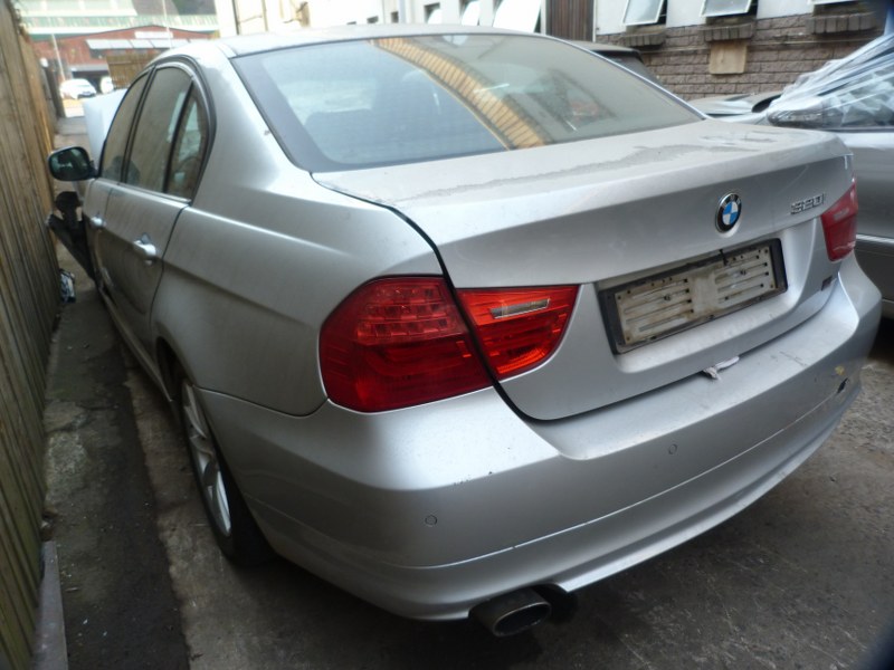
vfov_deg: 54.9
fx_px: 646
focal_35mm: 25
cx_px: 447
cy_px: 335
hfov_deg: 69.4
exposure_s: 1/100
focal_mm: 4.5
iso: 80
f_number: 2.8
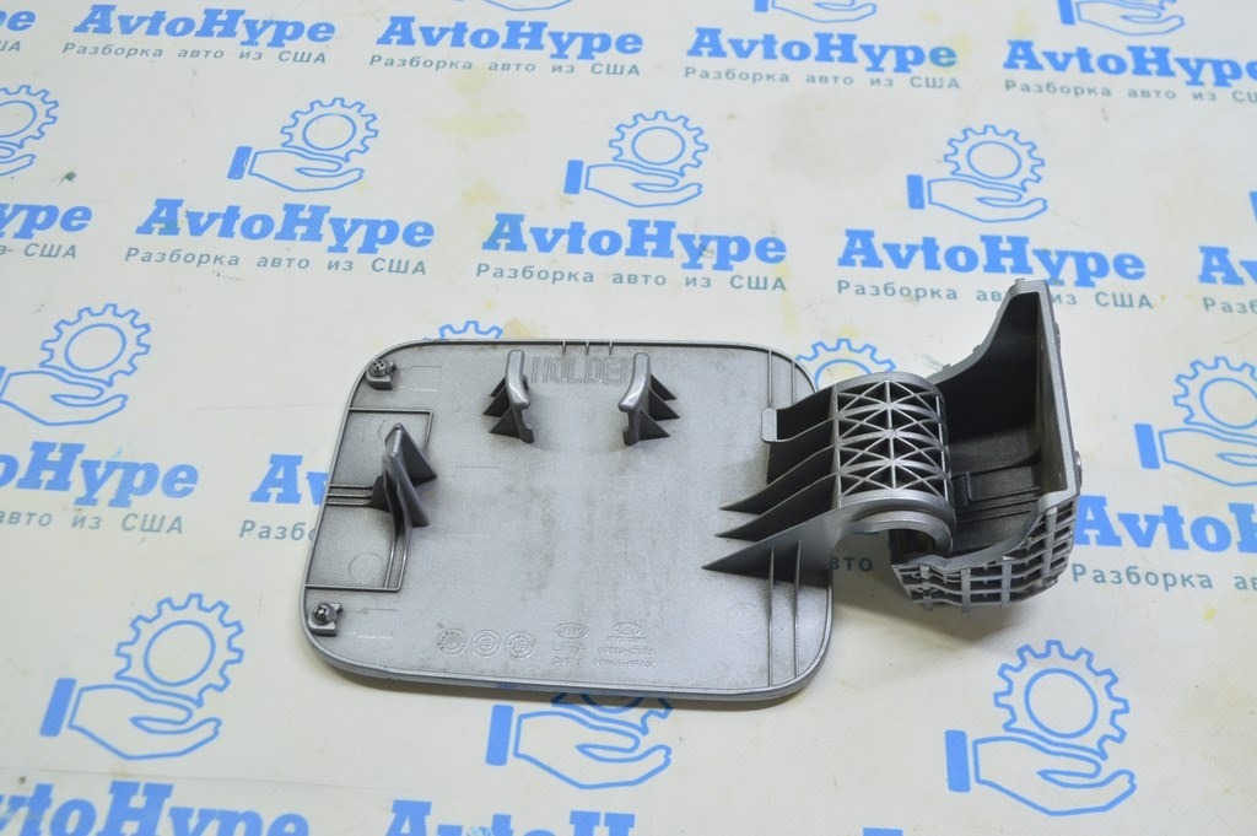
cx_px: 628
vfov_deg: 38.3
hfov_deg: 55.1
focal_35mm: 34
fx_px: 1204
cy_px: 418
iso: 400
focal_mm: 23
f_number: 5.6
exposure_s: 1/20
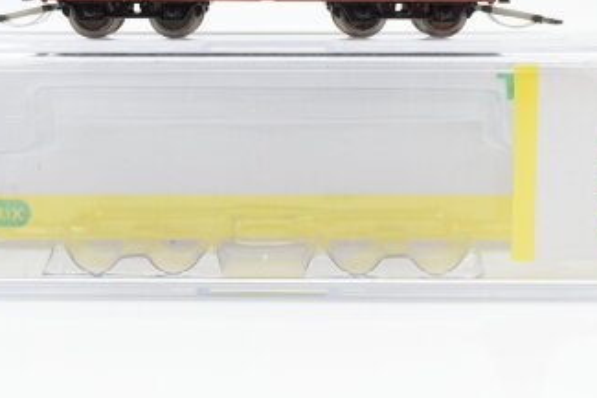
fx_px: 1608
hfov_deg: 21.0
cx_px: 263
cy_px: 39
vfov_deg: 14.0
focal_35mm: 97
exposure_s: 1/125
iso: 400
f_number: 8
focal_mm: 35
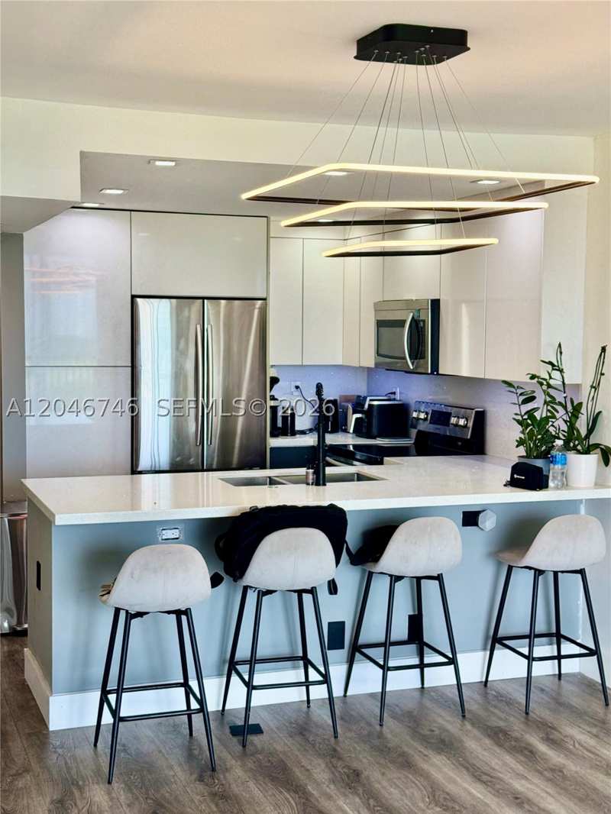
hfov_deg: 30.3
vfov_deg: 39.6
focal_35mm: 48
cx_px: 306
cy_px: 407
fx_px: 1129
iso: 64
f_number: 1.78
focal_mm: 6.76
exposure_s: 1/186
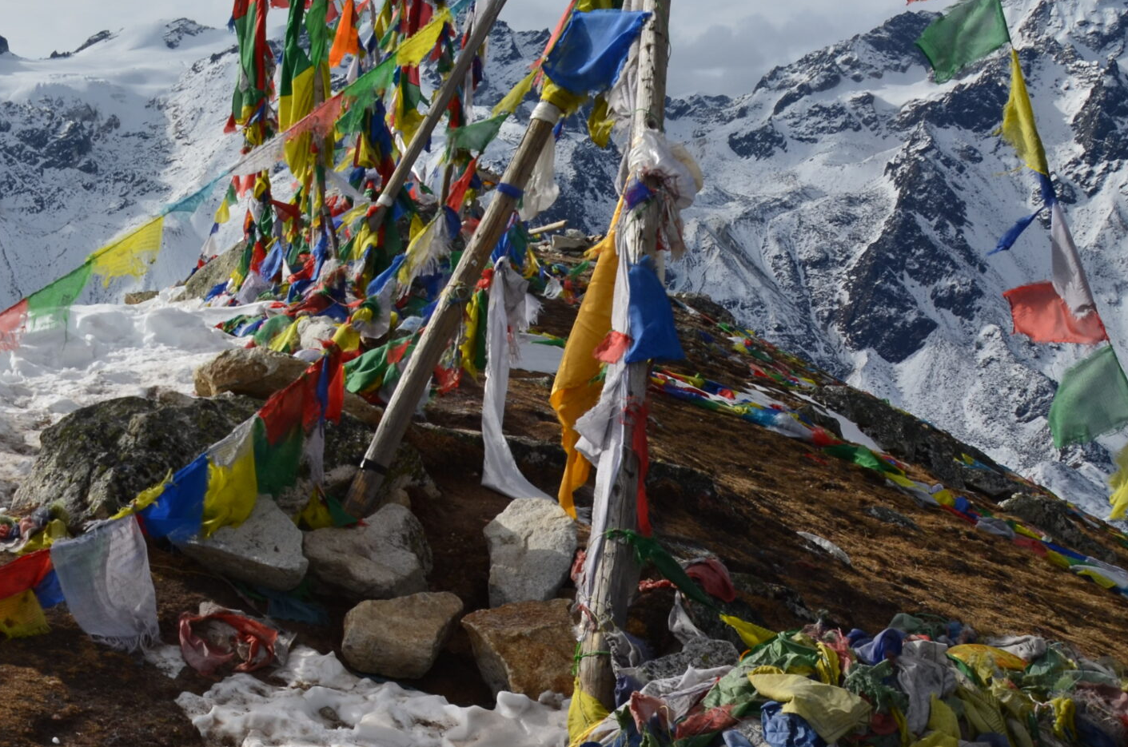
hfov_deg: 37.8
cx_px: 121
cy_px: 164
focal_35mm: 49
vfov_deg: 27.0
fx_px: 1532
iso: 125
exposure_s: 1/125
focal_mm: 18
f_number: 11
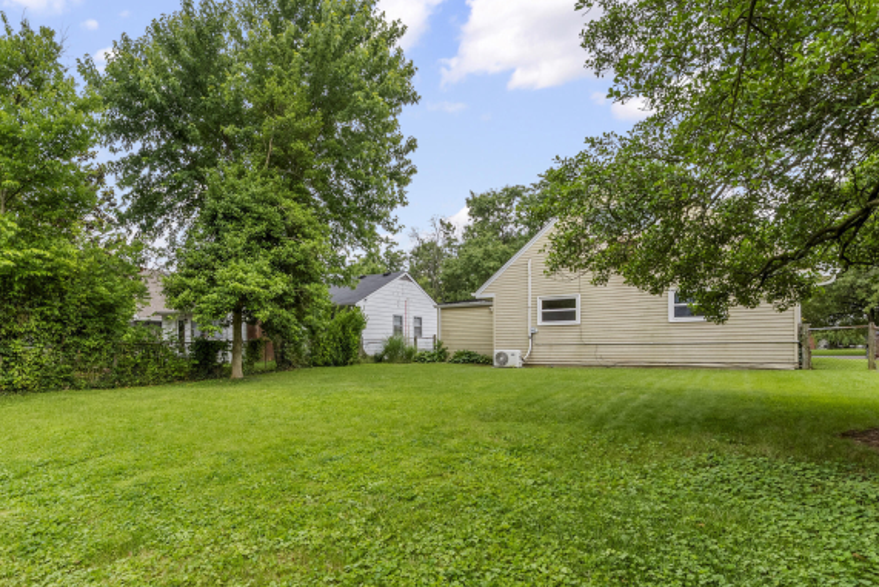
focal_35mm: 21
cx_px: 330
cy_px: 357
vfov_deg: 58.9
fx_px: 513
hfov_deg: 79.7
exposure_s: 1/100
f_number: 11
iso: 400
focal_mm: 16
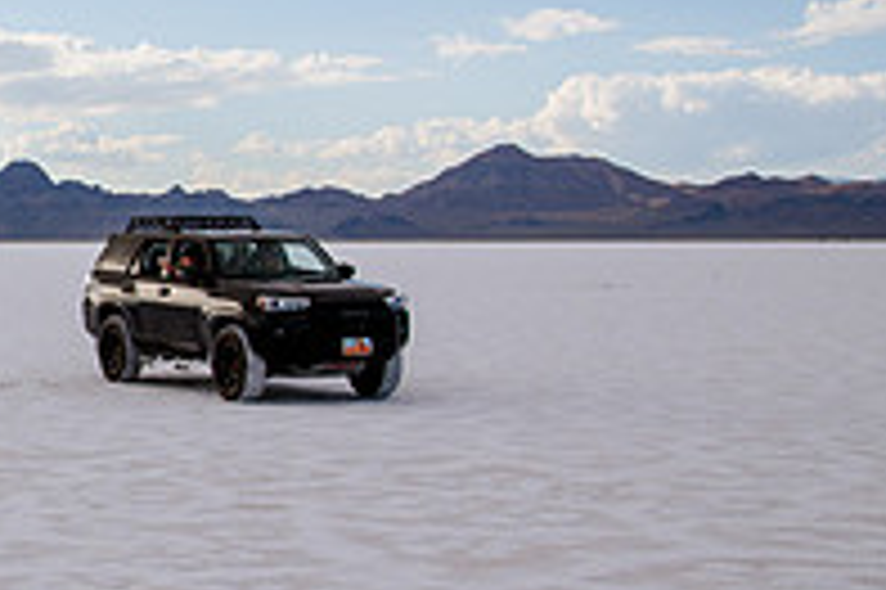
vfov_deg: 18.9
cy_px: 266
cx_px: -163
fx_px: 1770
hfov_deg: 25.4
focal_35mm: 72
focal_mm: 24
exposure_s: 1/1000
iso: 250
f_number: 8
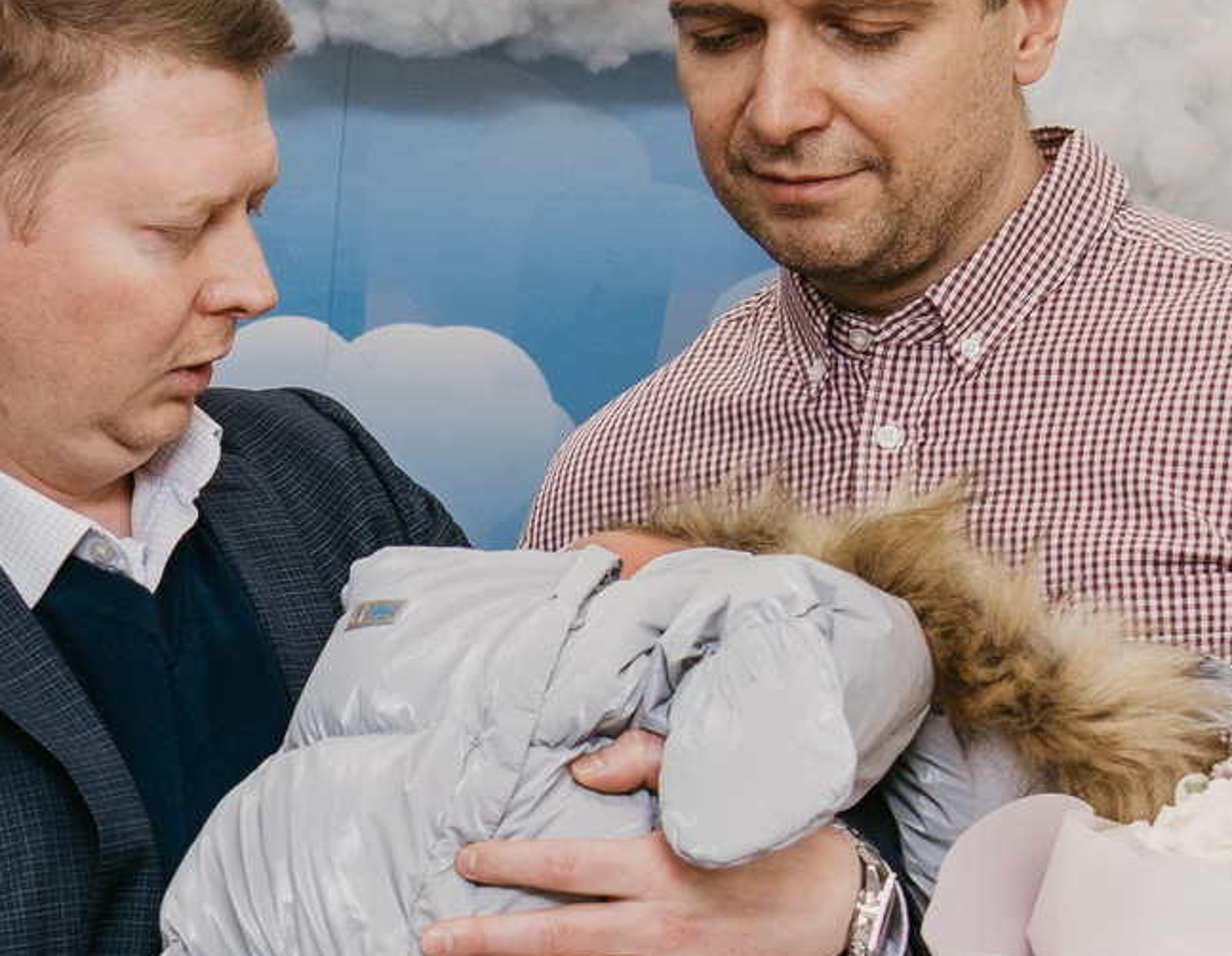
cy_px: 827
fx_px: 5622
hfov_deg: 12.3
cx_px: -180
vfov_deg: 9.7
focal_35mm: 156
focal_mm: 32
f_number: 4
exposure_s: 1/160
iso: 125
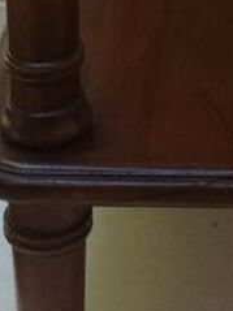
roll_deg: +0.7
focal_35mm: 162
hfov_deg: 9.1
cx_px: 254
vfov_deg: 10.8
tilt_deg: -14.2
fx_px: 1455
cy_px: -375
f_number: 2.2
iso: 40
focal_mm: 4.15
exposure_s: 1/33
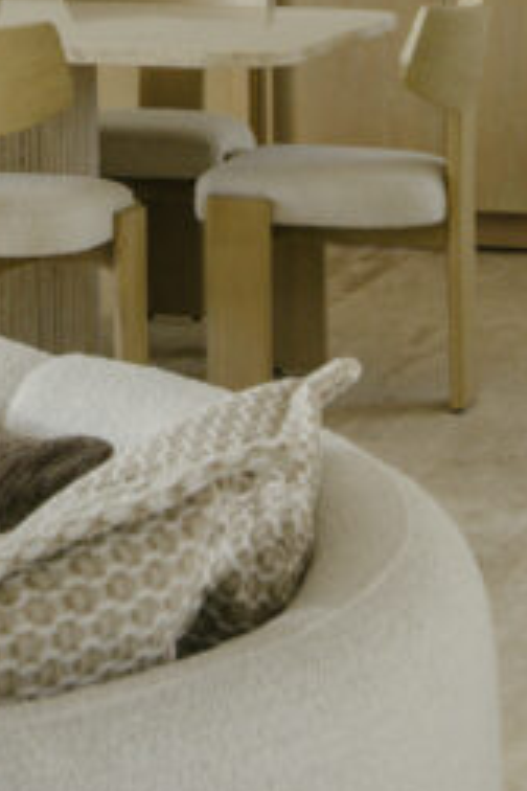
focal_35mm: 171
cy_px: -471
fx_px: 3755
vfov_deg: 11.4
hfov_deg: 7.9
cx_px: -253
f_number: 7.1
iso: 400
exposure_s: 1/160
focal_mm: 42
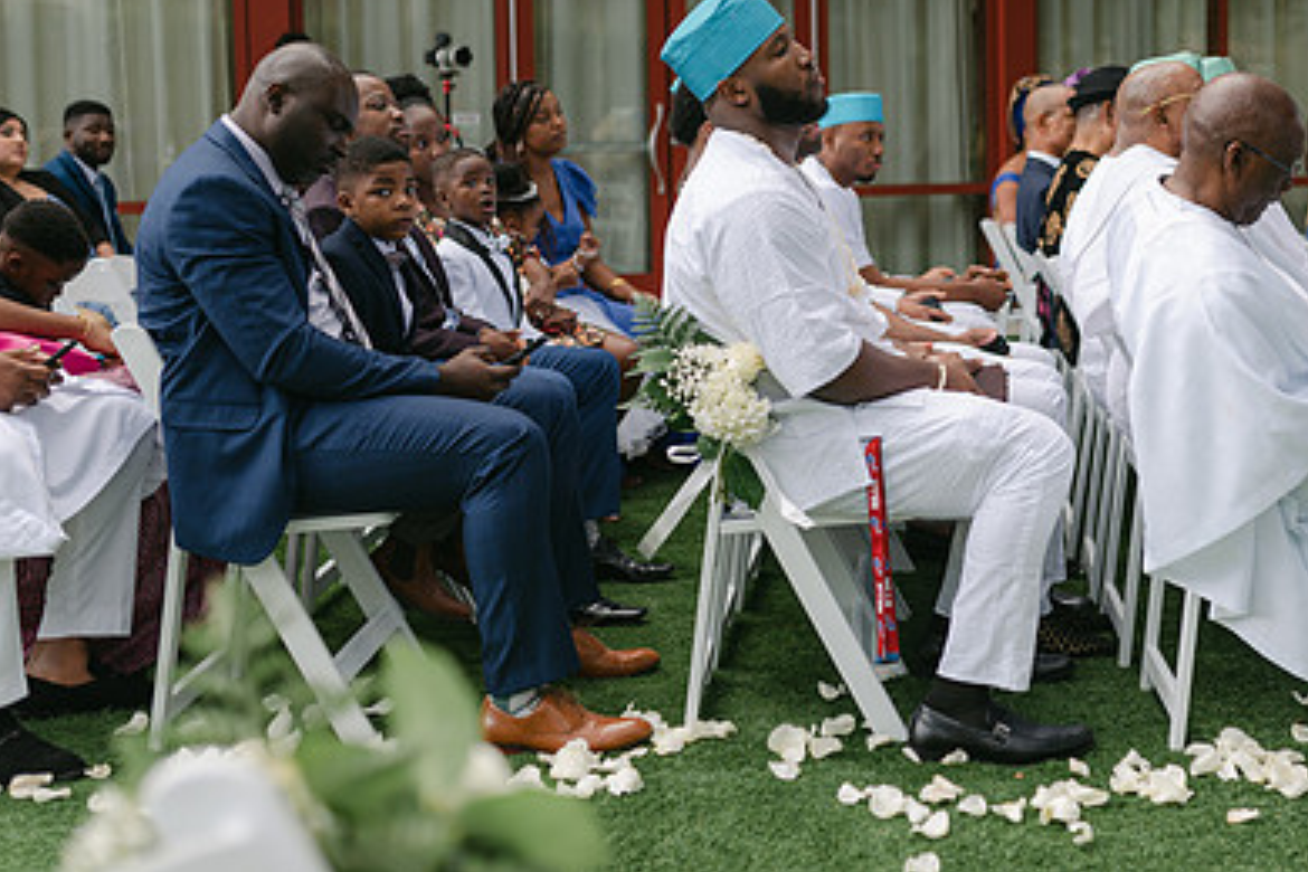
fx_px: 1889
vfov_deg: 25.7
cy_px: 226
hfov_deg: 37.5
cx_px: 939
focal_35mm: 52
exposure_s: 1/500
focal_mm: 35
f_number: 2
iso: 100
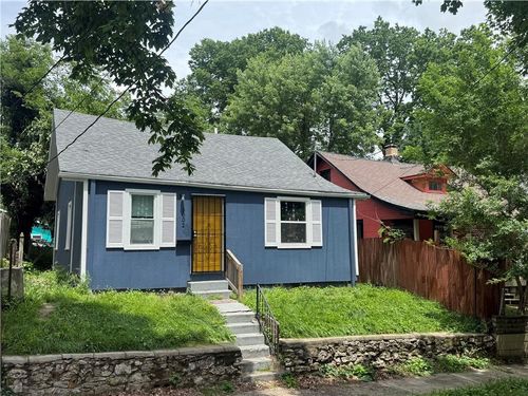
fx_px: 366
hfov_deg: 71.6
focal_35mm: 24
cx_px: 264
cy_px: 198
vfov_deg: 56.8
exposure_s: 1/2710
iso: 80
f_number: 1.78
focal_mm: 6.76
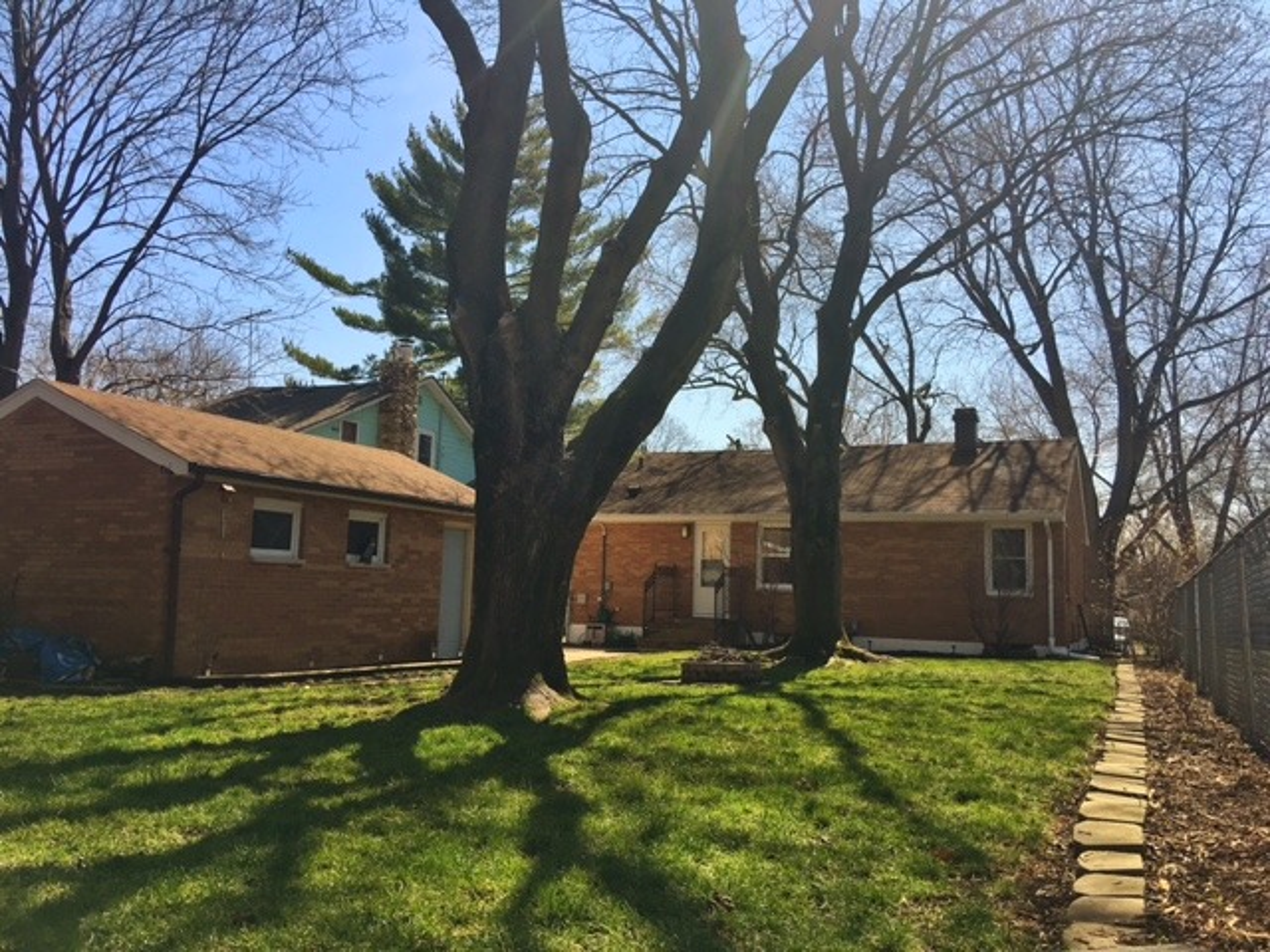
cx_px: 635
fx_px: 1064
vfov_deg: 48.2
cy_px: 476
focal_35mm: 29
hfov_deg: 61.7
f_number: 2.2
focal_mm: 4.15
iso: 25
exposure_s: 1/1350
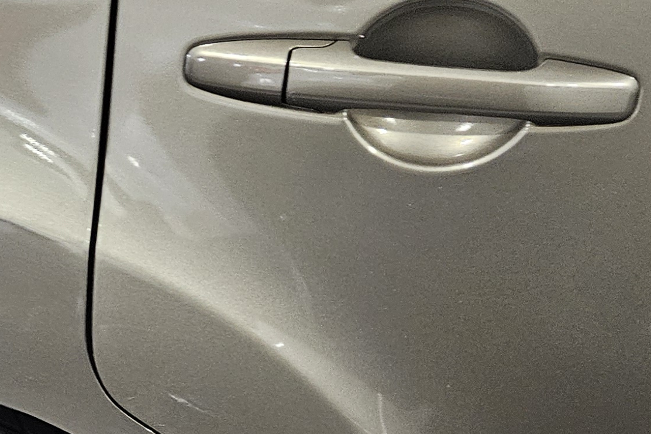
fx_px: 1555
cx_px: -146
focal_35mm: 86
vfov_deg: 15.7
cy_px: 386
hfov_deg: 21.8
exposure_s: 1/120
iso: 400
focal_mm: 5.4
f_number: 1.8
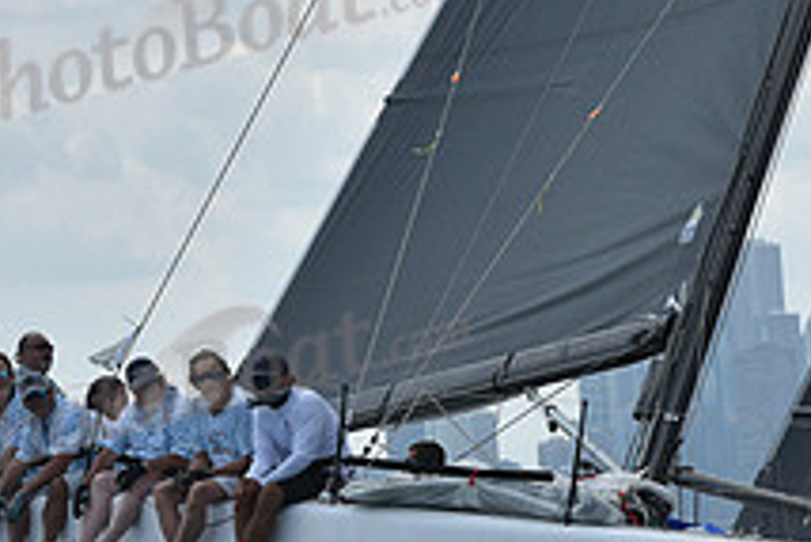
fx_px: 5996
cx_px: 671
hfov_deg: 7.7
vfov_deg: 5.2
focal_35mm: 266
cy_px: 529
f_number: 9
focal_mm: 98
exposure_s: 1/1250
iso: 250
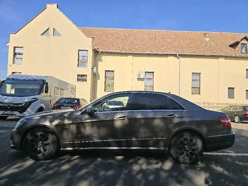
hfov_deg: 73.9
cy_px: 93
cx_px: 124
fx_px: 165
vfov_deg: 58.9
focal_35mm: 23
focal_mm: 6.3
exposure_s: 1/833
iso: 12
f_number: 1.7
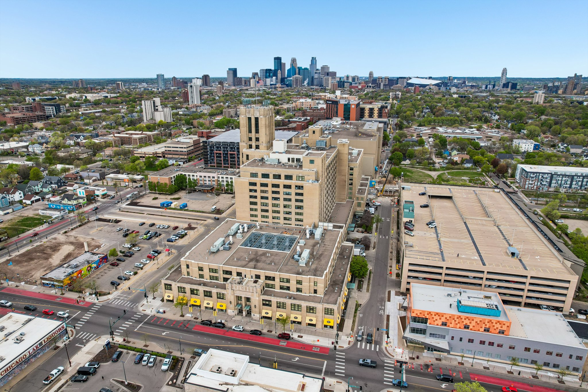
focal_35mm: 22
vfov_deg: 57.2
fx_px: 359
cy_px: 196
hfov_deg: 78.6
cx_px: 294
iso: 130
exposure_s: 1/1000
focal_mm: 8.4
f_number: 2.8
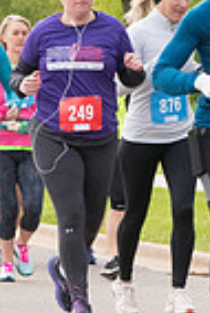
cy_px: 148
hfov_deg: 3.4
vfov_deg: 5.1
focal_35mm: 407
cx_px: -52
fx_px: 3552
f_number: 7.1
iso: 4000
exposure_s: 1/1600
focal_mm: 86
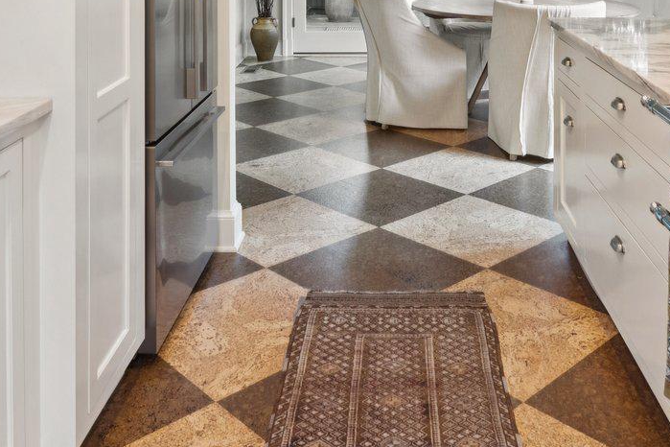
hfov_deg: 45.5
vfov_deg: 28.1
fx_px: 796
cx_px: 392
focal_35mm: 43
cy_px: -64
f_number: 8
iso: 200
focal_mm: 14.6
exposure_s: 1/10
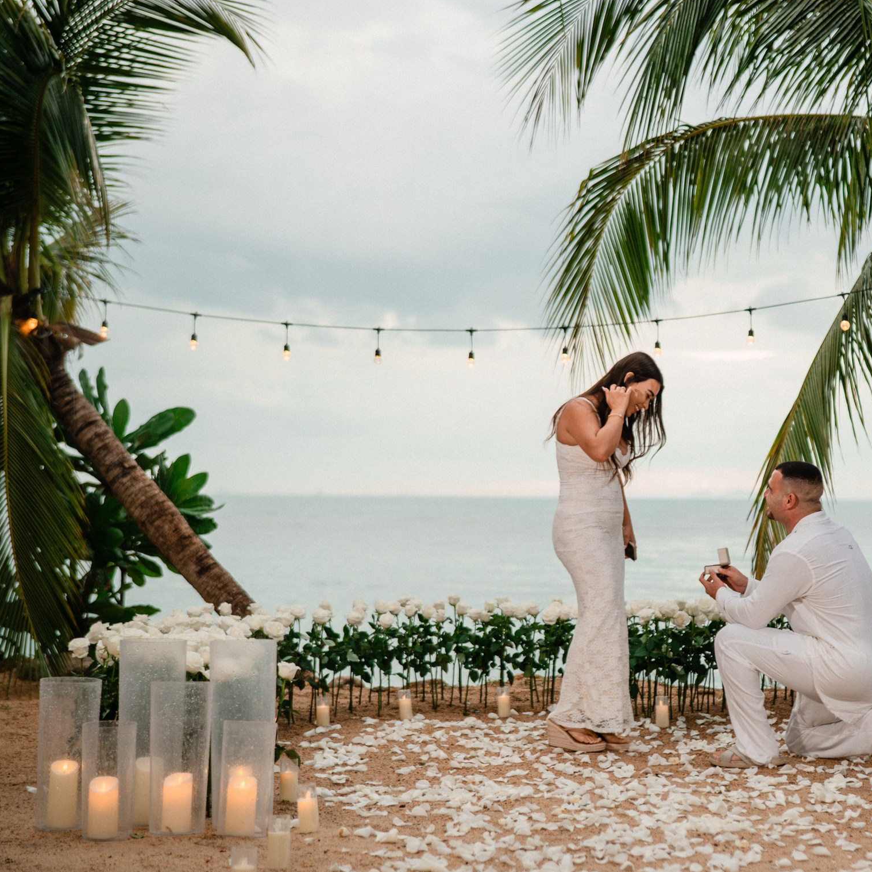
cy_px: 433
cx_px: 649
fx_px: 1852
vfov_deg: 26.5
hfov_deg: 26.2
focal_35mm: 65
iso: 125
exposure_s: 1/200
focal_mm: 50
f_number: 2.2
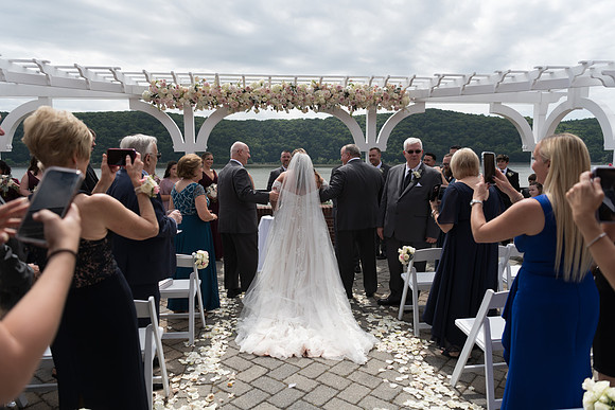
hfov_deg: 73.3
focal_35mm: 24
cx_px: 308
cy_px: 205
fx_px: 413
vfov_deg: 52.8
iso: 64
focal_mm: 24
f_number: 2.8
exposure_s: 1/1600
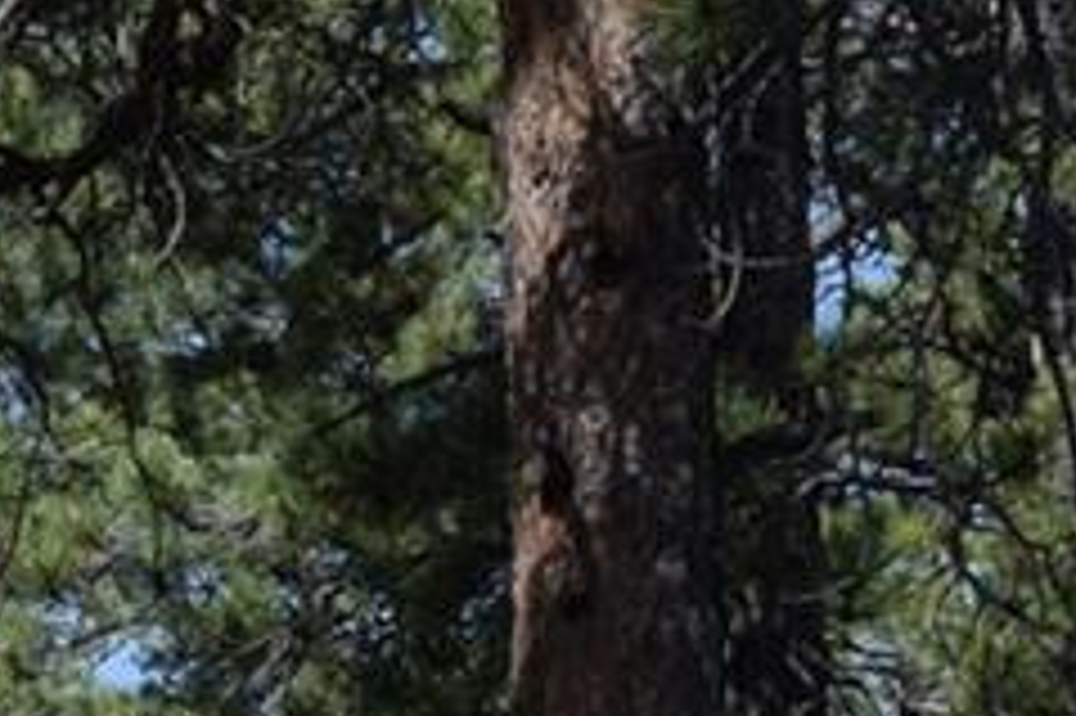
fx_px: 5406
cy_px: 1671
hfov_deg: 10.7
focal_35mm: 181
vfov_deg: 7.2
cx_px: -783
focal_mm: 18
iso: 100
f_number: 8
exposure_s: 1/320
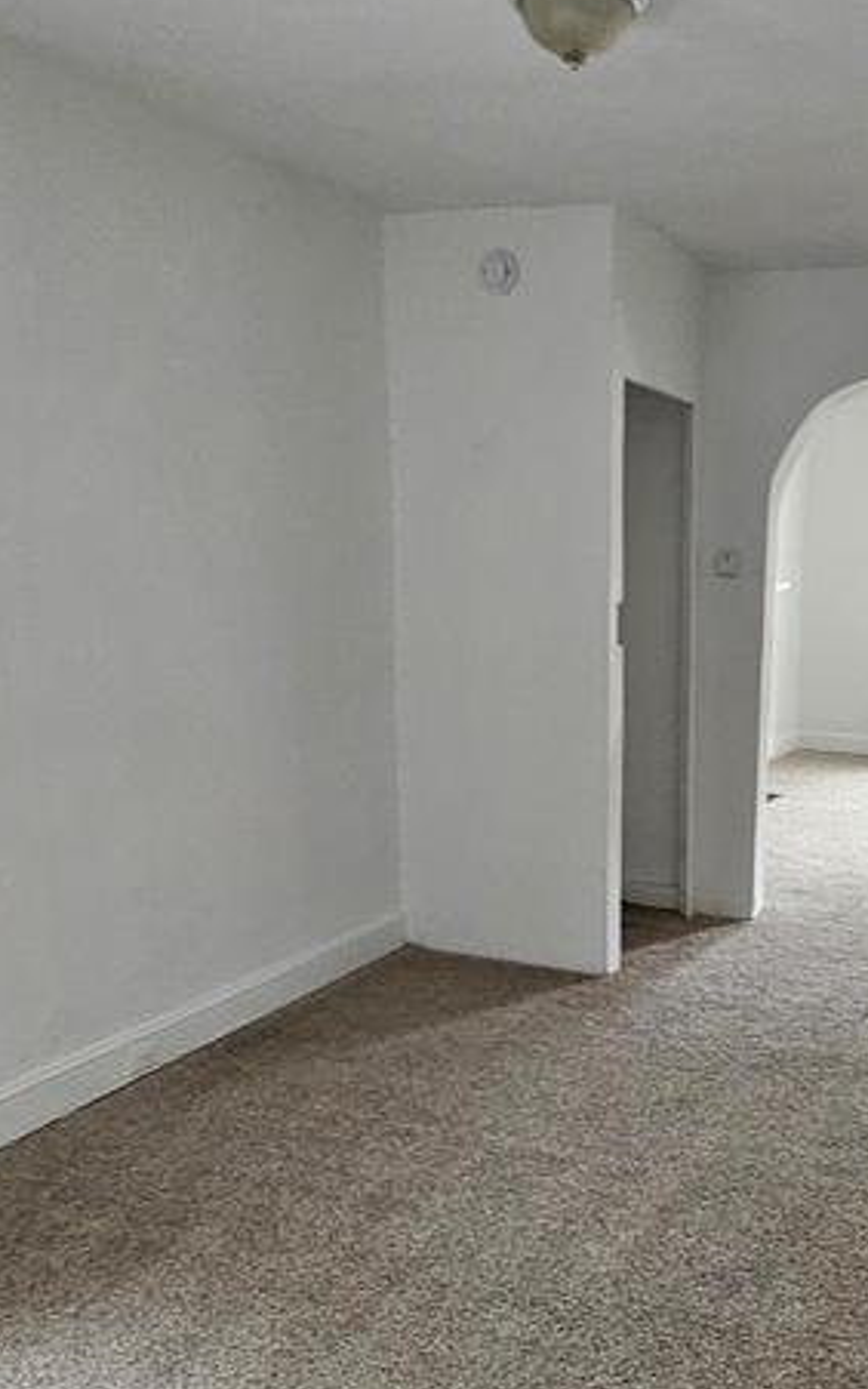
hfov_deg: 37.2
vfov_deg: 57.4
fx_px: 1249
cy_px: 875
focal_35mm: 33
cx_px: 671
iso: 400
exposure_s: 1/30
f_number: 2.2
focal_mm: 1.74
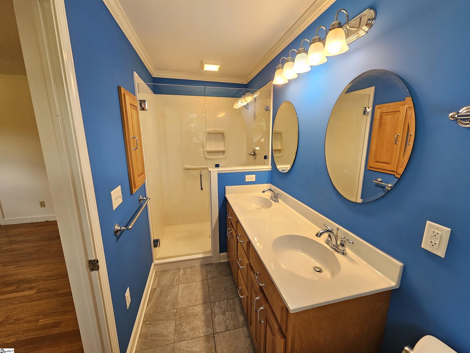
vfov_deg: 89.9
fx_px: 177
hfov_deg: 106.2
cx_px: 235
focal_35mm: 13
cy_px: 176
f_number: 2.2
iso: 125
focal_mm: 2.2
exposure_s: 1/60
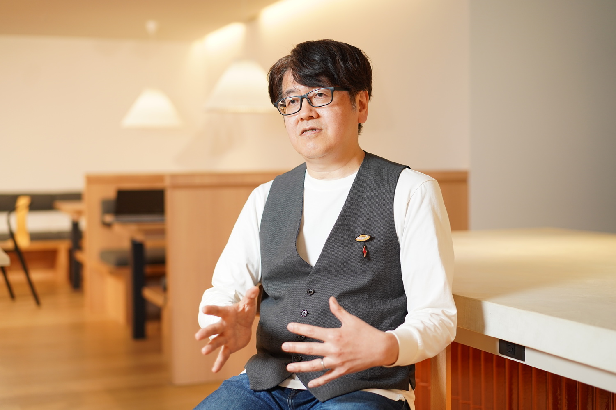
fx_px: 941
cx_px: 308
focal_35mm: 55
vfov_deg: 24.6
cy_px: 205
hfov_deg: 36.2
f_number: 2.2
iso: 320
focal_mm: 55
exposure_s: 1/200
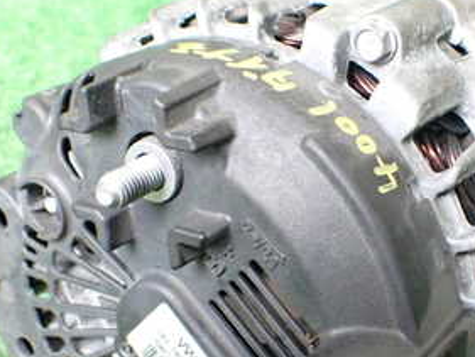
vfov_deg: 22.8
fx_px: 879
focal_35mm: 64
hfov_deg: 30.1
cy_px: 254
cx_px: 299
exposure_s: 1/100
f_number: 2.3
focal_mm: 5.4
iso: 800
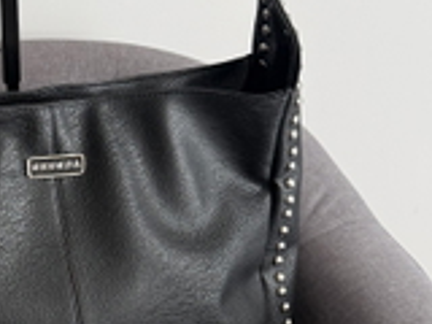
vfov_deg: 18.4
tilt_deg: -24.4
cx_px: -5
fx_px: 998
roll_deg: +1.8
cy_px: 201
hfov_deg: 23.3
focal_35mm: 80
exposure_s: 1/81
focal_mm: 6.76
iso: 200
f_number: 1.78
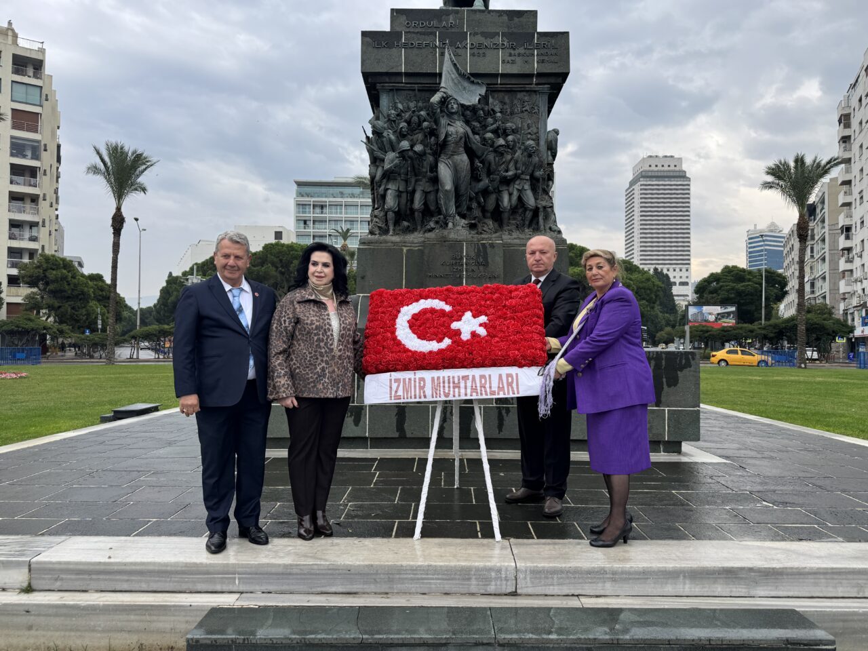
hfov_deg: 71.6
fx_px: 602
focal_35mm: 24
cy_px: 326
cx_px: 434
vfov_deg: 56.8
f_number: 1.78
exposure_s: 1/1112
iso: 80
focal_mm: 6.76
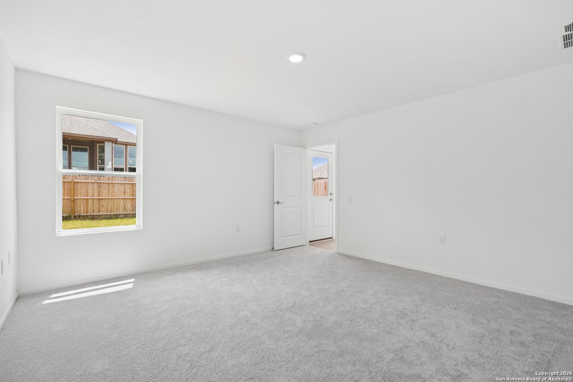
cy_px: 191
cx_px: 286
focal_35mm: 16
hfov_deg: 95.0
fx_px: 263
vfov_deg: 72.1
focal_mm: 16.5
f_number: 8
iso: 100
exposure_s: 1/30
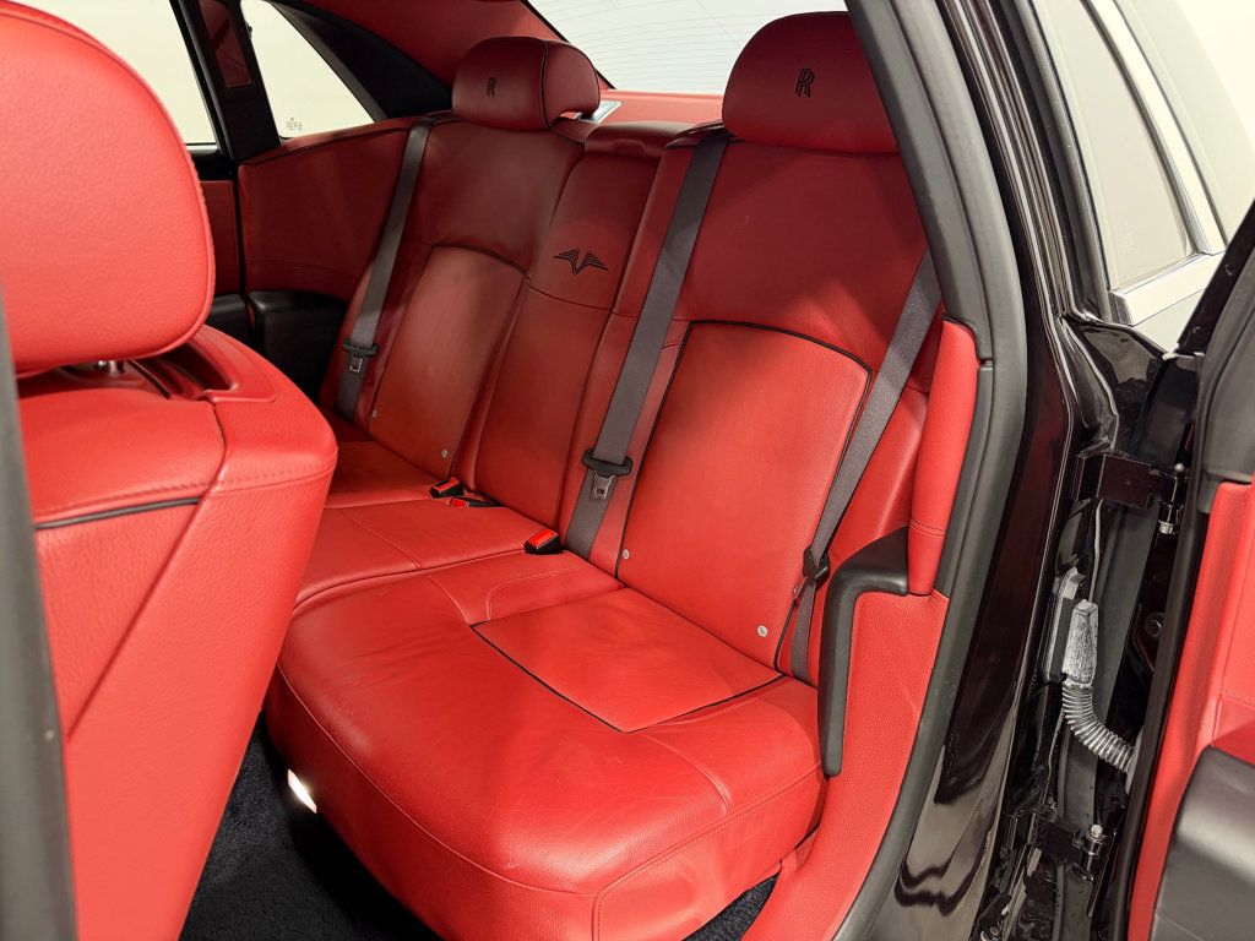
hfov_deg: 71.6
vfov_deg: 56.8
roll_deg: -1.5
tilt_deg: -23.6
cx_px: 628
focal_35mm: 24
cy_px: 470
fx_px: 870
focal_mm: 6.76
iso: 320
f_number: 1.78
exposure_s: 1/60
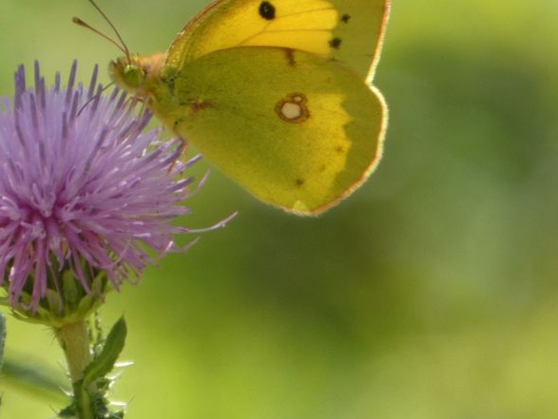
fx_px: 21485
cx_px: 161
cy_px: 126
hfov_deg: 1.5
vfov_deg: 1.1
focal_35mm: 1332
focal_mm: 164.2
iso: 100
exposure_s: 1/125
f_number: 5.6
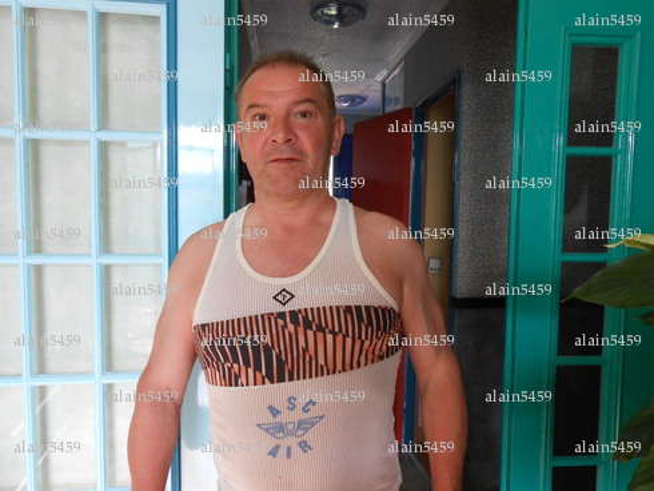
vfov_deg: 53.1
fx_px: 491
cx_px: 327
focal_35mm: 26
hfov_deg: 67.3
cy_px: 246
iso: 250
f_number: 3.5
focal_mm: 4.6
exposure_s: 1/30
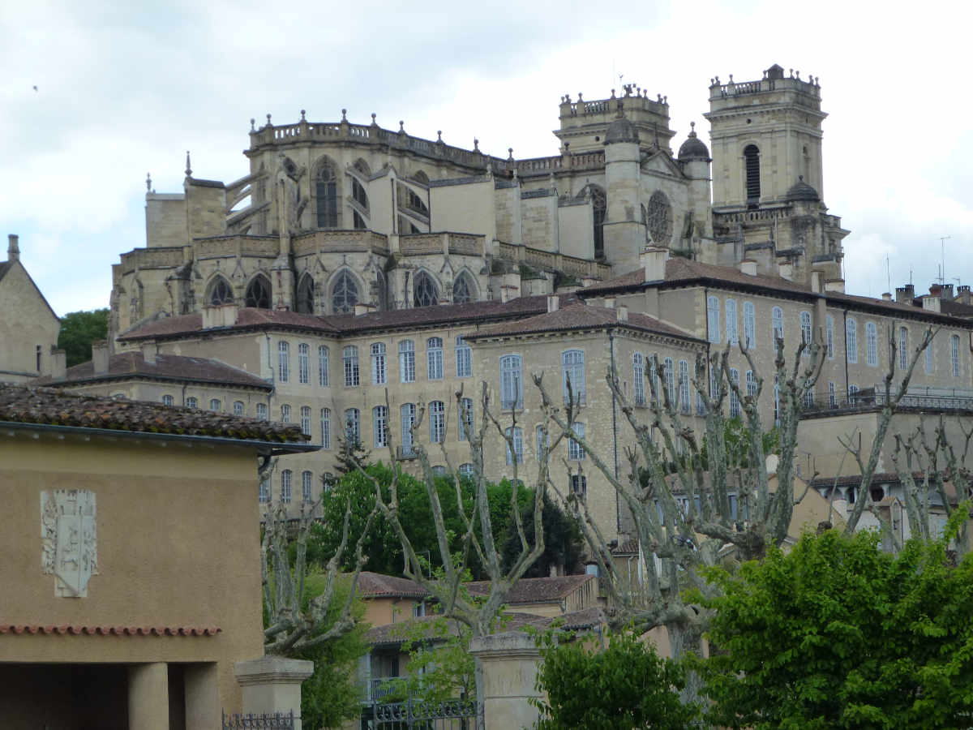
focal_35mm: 155
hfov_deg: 12.7
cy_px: 365
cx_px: 486
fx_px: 4357
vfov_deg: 9.6
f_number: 5.3
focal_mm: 27.7
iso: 160
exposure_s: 1/320
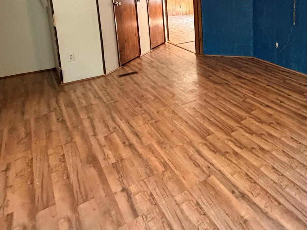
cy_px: 27
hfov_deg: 53.3
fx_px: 266
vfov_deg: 43.2
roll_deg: -0.1
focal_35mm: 30
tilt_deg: -10.1
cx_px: 270
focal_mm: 2.22
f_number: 2.2
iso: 640
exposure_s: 1/60
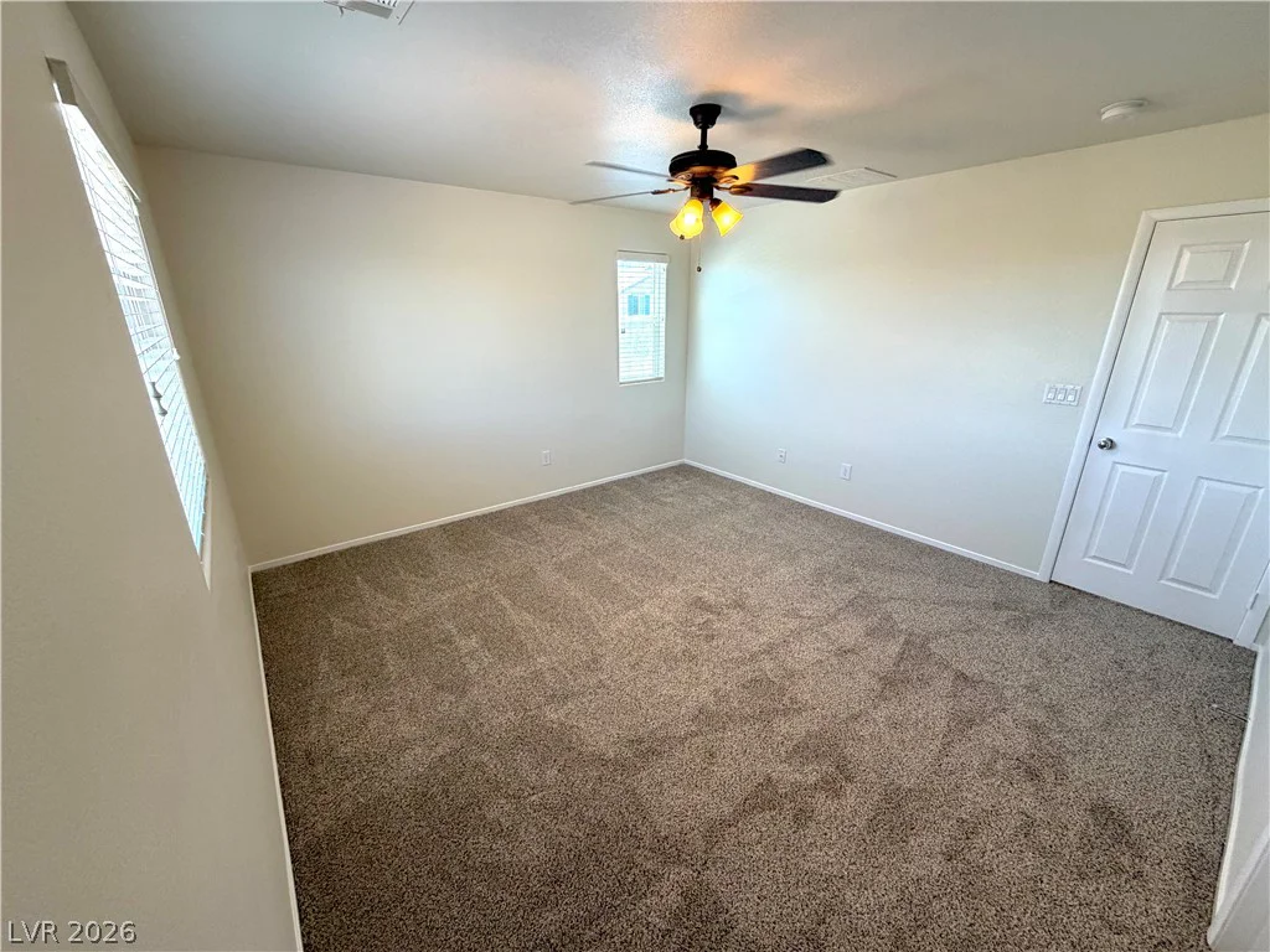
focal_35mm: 14
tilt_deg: -18.9
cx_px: 635
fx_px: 514
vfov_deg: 85.7
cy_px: 476
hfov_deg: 102.1
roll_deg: +0.7
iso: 160
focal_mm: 2.22
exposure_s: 1/120
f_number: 2.2
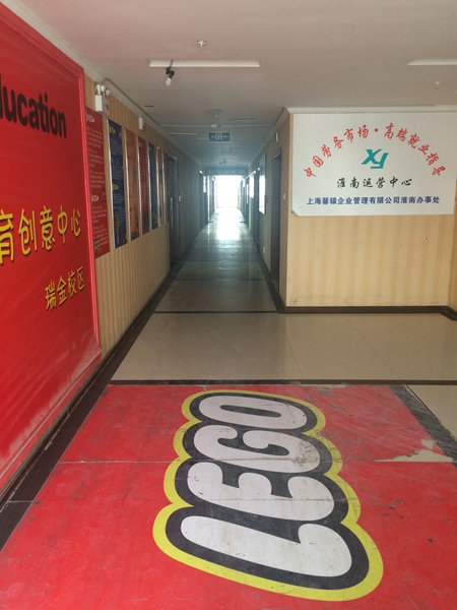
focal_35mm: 29
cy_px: 305
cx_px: 228
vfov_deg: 61.7
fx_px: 510
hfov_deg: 48.2
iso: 80
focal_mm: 4.15
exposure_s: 1/30
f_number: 2.2
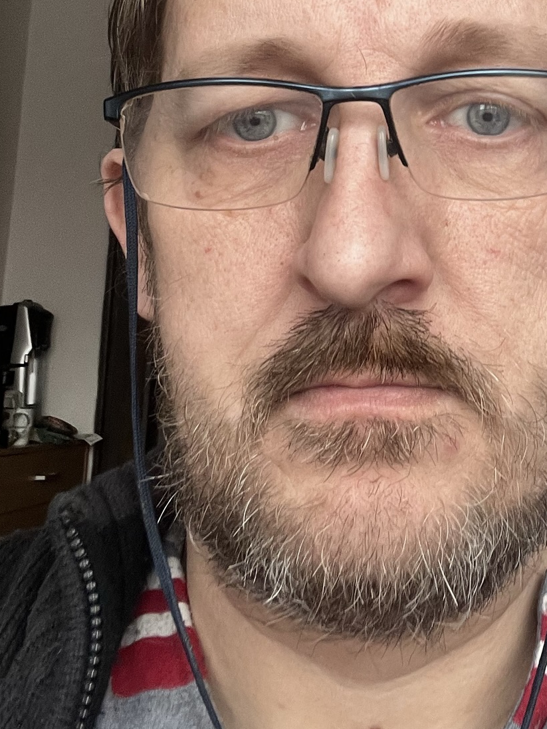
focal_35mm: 56
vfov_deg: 32.7
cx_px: 480
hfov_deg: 25.4
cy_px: 83
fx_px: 1180
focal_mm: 2.71
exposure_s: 1/75
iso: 100
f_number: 2.2
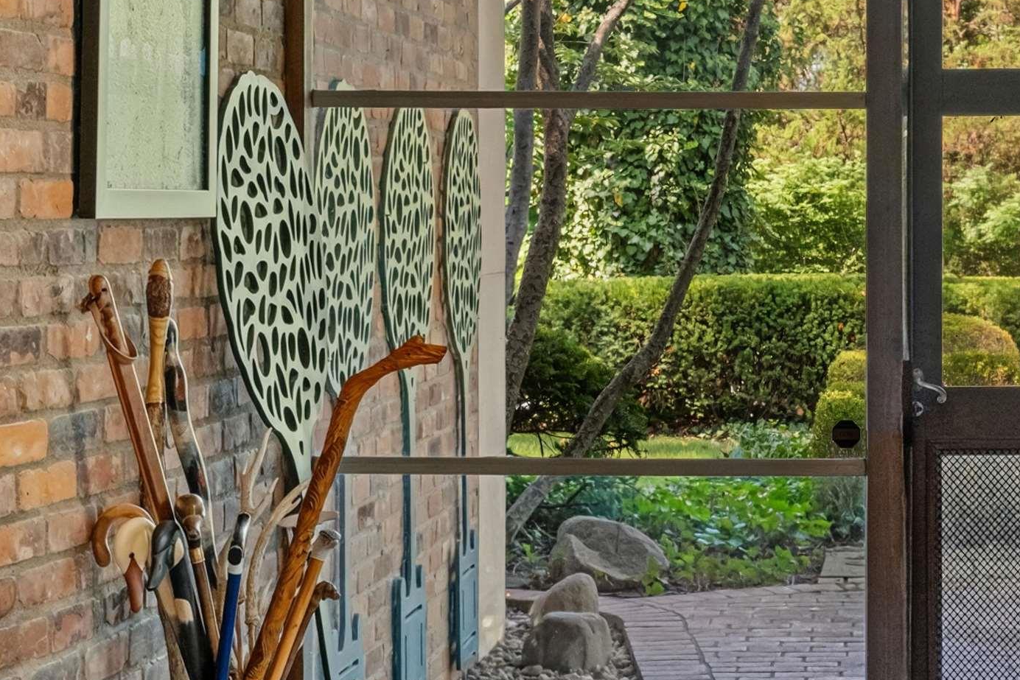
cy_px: 284
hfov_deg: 22.1
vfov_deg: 15.0
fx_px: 2578
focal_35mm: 91
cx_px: 823
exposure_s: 1/8
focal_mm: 27
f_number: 5.6
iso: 800
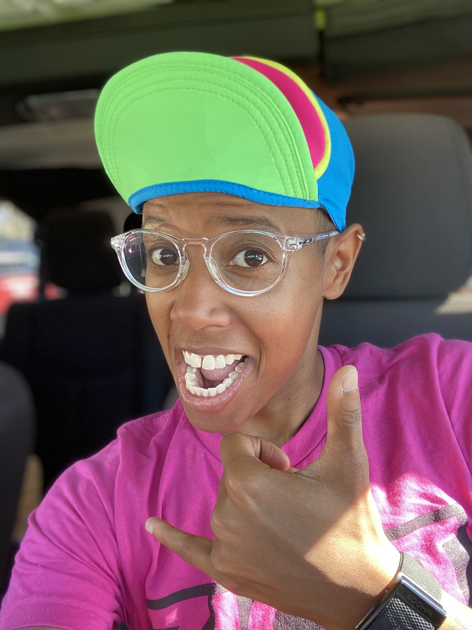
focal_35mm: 30
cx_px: 236
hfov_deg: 46.8
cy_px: 315
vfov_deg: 60.0
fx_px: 545
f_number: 2.2
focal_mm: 2.71
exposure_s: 1/122
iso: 100
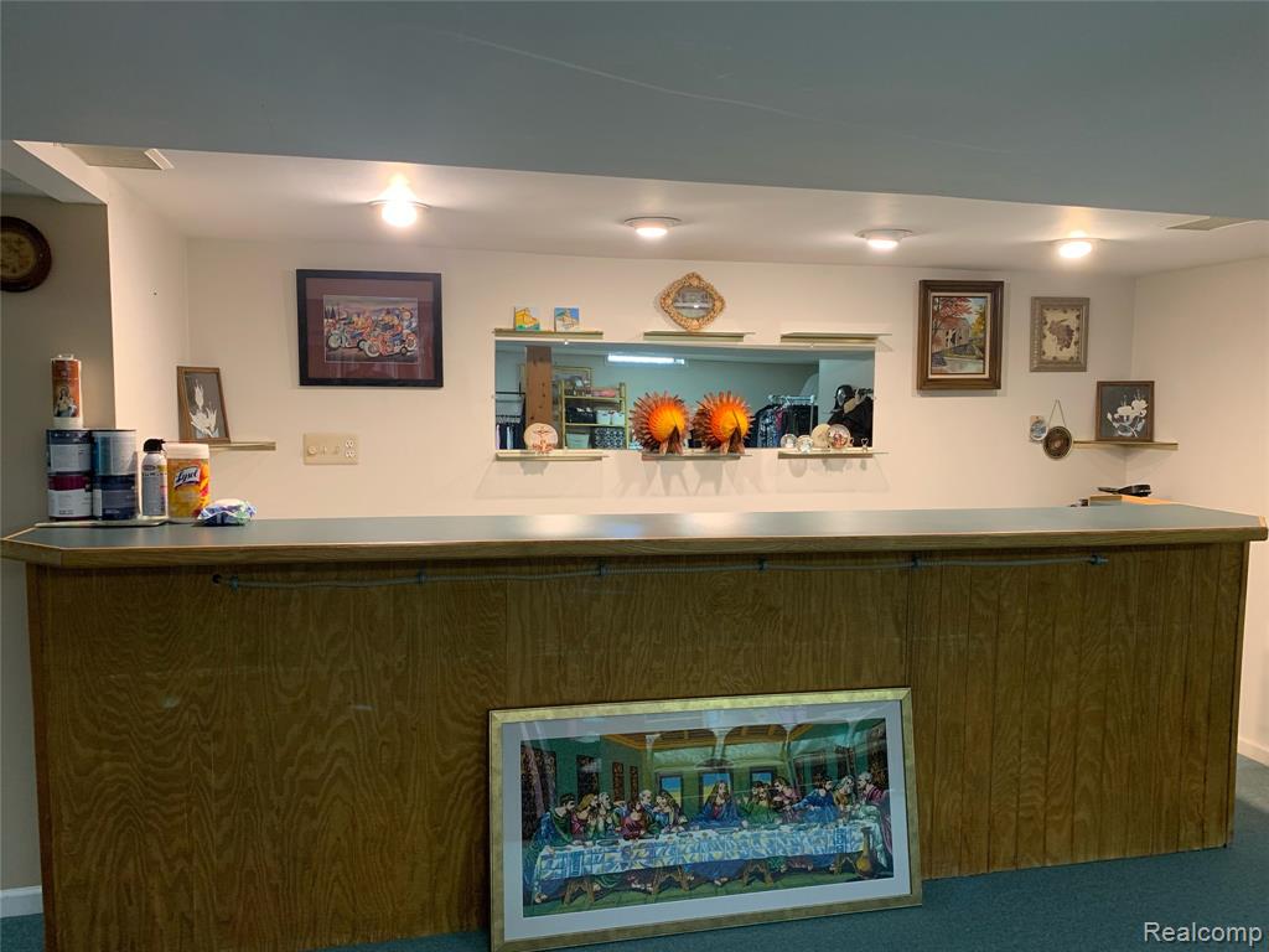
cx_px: 634
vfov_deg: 53.1
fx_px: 953
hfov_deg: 67.3
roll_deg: -0.6
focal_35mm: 26
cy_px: 476
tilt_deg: -4.5
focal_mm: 4.25
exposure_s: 1/60
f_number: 1.8
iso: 200
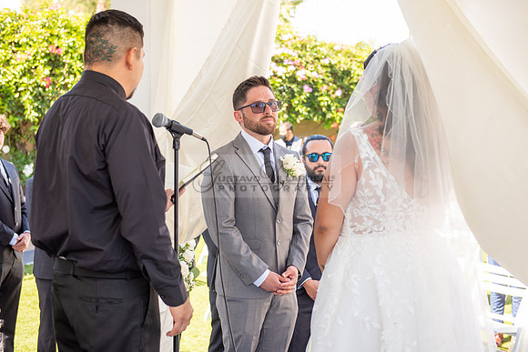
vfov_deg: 23.4
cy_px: 176
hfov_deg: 34.5
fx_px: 851
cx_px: 264
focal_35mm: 58
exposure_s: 1/100
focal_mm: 58
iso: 100
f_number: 4
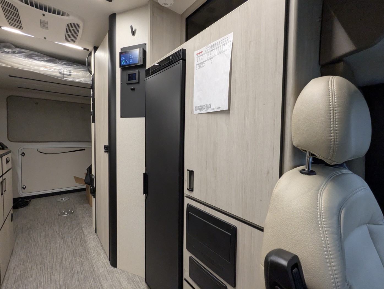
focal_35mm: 16
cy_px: 144
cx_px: 192
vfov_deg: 78.2
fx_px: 178
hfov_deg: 94.4
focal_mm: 2.35
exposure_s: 1/129
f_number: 2.2
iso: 457
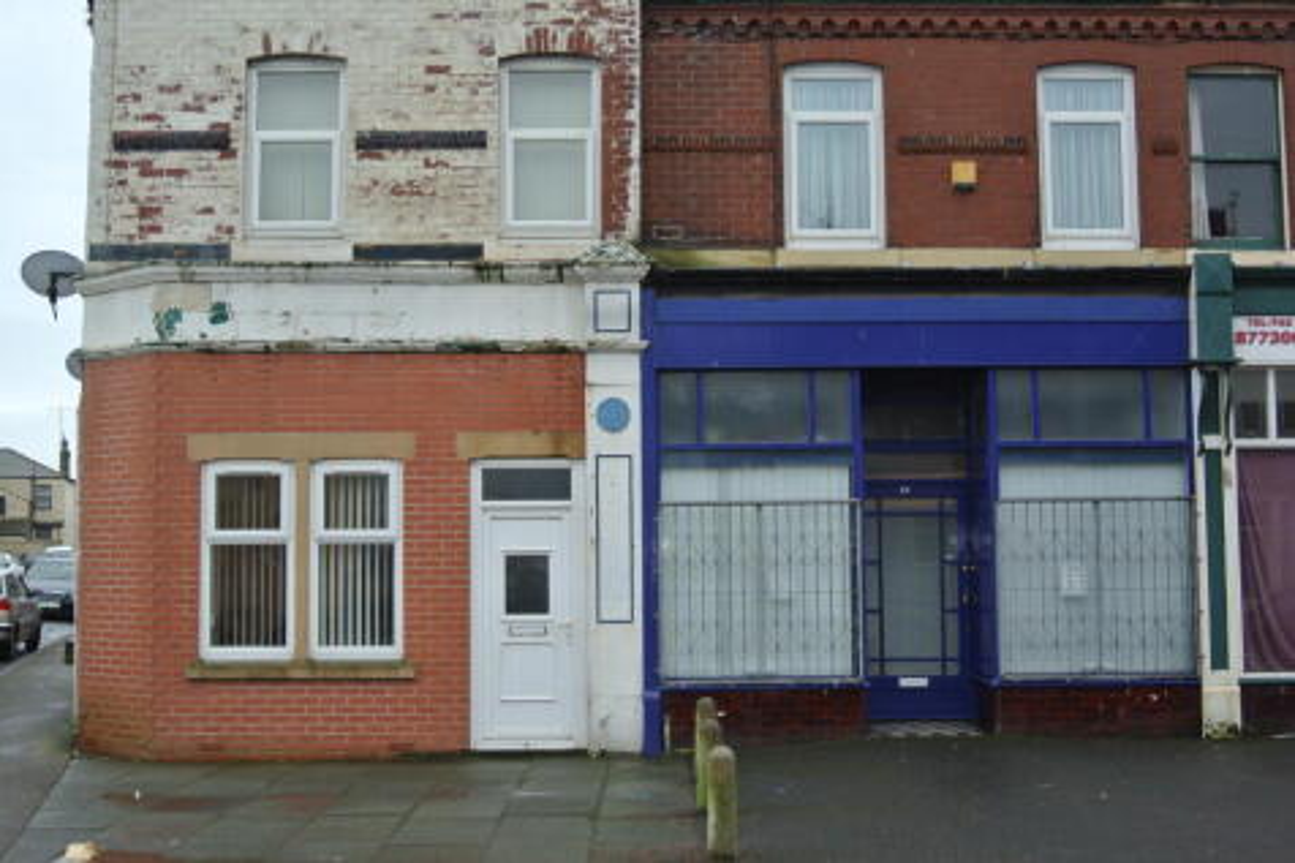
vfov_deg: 30.5
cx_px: 648
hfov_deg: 44.5
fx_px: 1582
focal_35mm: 44
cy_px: 432
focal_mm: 16.6
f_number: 4.2
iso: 200
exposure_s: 1/60
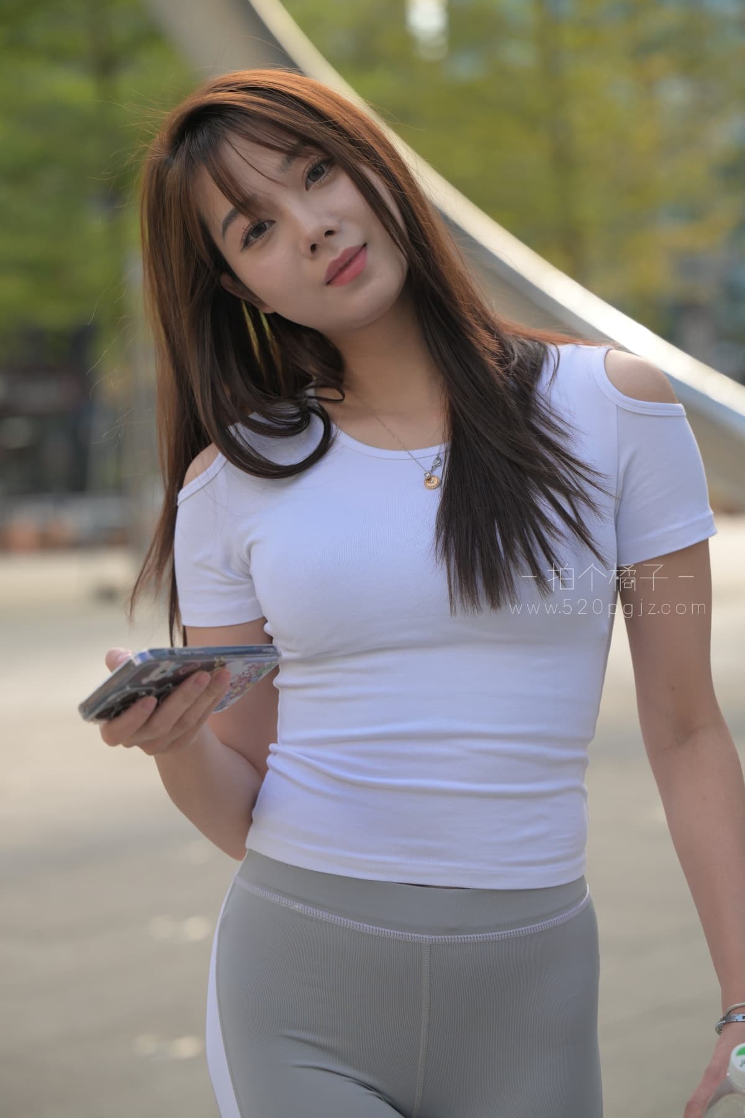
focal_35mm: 93
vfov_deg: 21.9
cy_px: 559
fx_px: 2887
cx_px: 372
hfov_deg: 14.7
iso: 400
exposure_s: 1/800
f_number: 3.5
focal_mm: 93
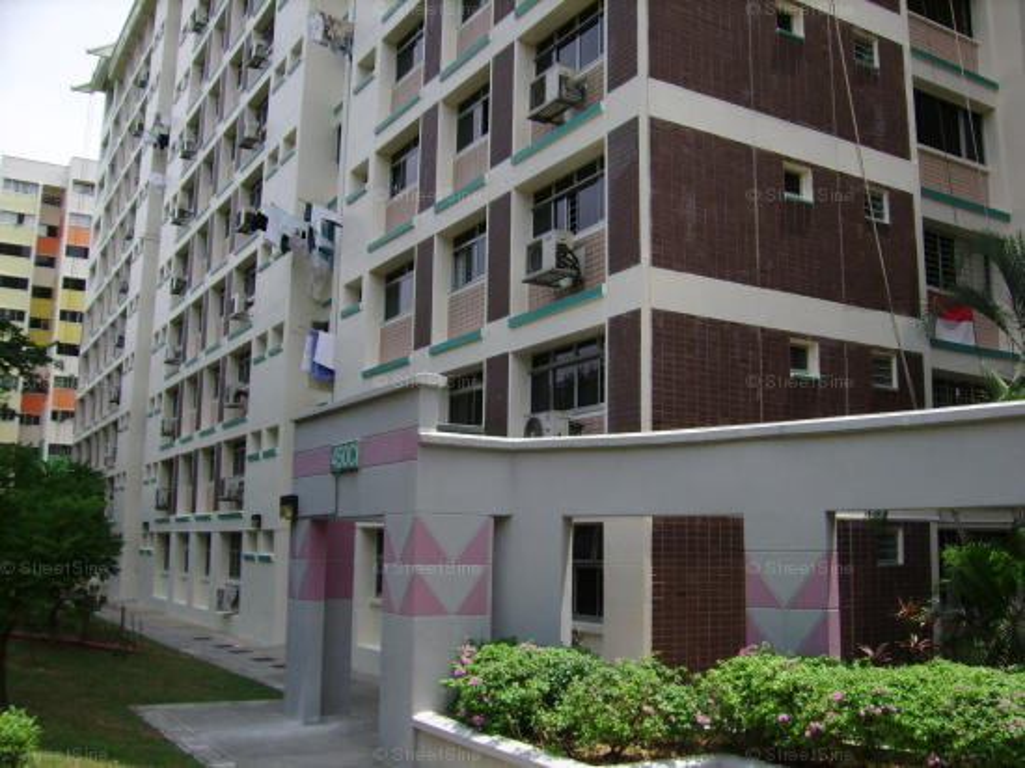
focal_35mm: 35
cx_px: 512
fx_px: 1036
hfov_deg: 52.6
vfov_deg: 40.7
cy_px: 384
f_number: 5.8
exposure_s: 1/353
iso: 50
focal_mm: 5.95
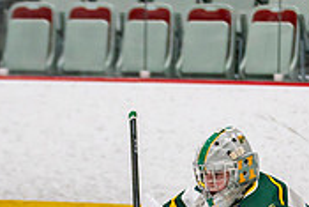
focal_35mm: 447
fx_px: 3840
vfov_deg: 3.1
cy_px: 357
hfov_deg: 4.6
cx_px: 248
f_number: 2.8
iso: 640
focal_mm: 95
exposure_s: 1/640
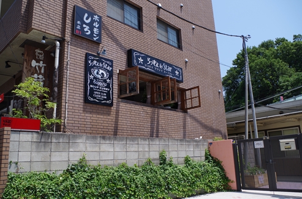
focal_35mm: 30
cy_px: 100
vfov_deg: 43.4
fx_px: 251
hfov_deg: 62.1
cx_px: 151
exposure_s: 1/250
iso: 100
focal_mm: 20
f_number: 6.3
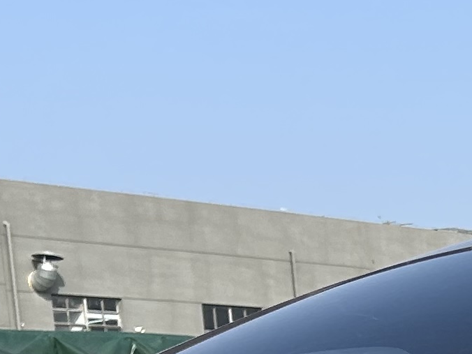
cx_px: 794
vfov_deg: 8.9
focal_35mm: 155
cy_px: 784
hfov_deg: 11.9
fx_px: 2113
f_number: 1.5
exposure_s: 1/3165
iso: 50
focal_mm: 5.7
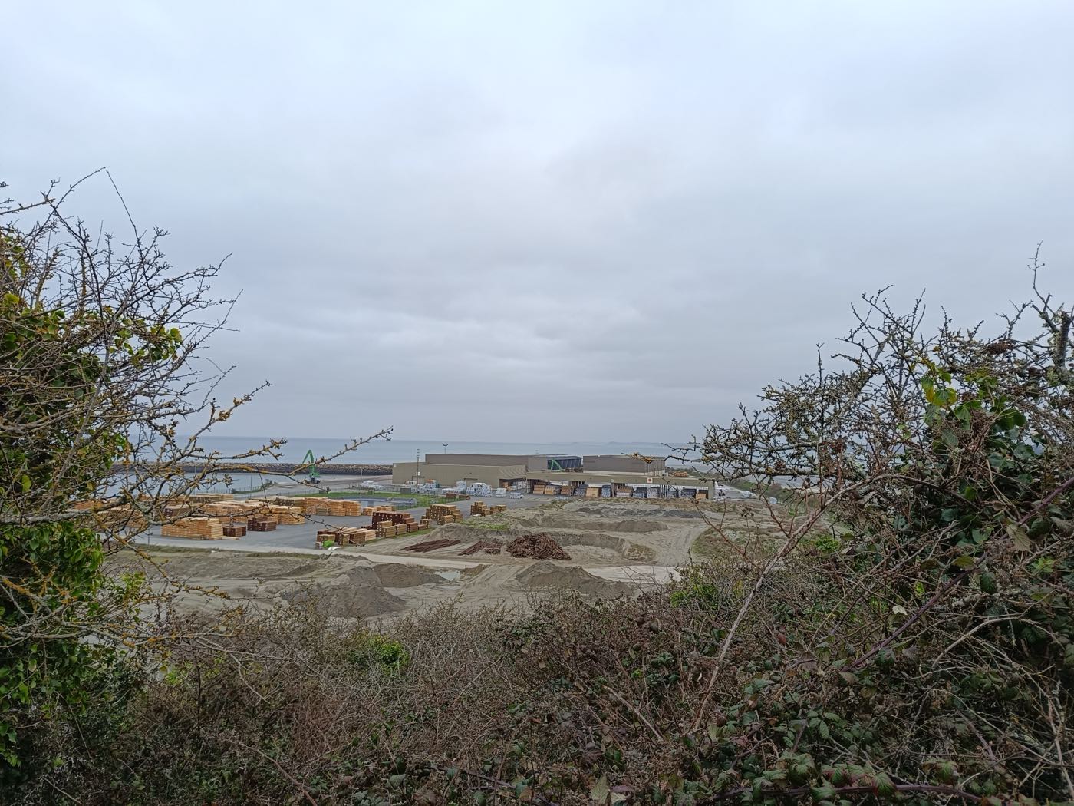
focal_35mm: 24
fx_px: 745
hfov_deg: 71.6
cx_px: 537
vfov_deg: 56.8
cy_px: 403
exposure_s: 1/133
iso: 52
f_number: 1.88
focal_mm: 5.59
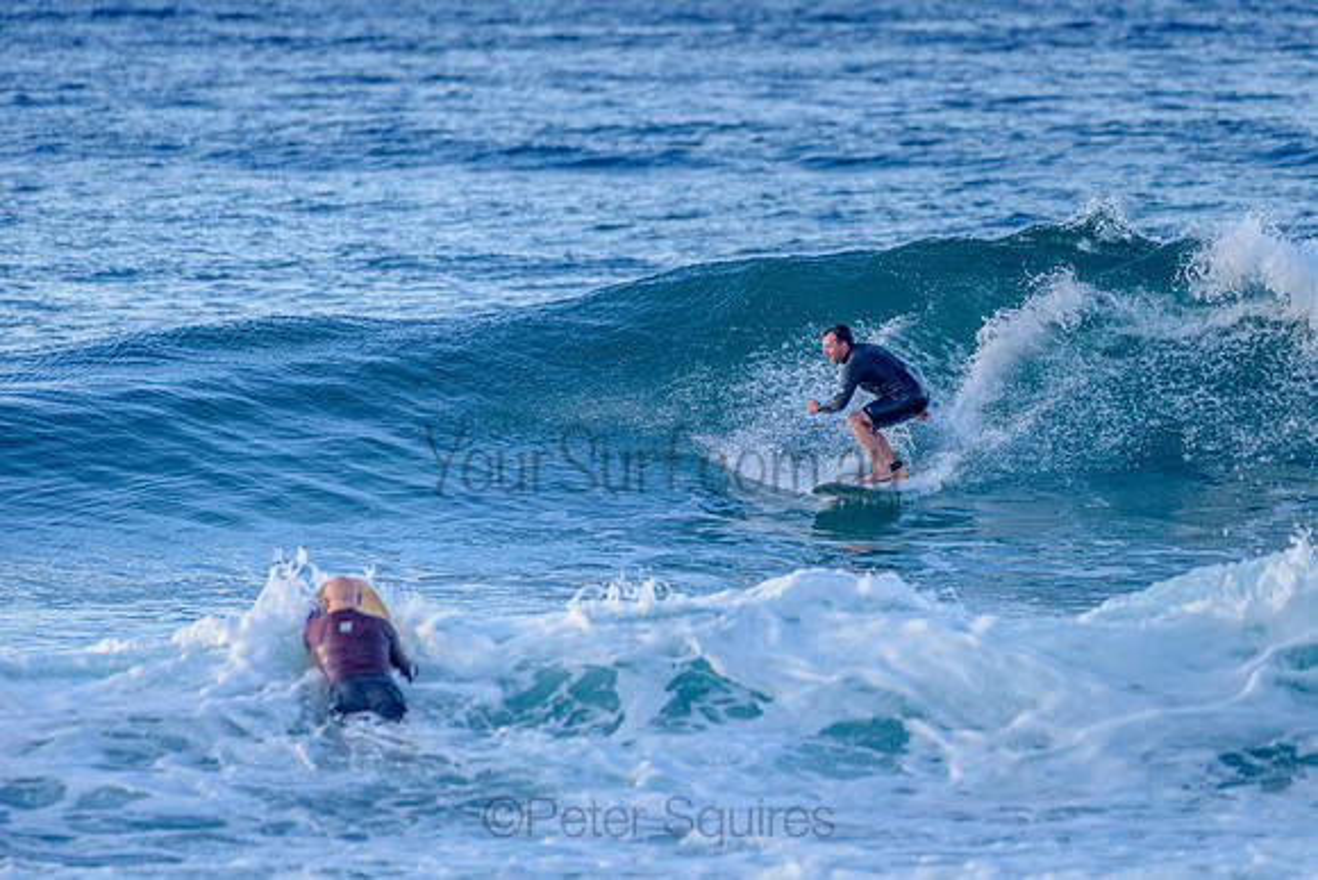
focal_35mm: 613
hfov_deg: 3.4
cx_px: 808
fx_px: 22445
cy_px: 427
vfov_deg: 2.2
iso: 450
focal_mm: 500
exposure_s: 1/1250
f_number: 5.6
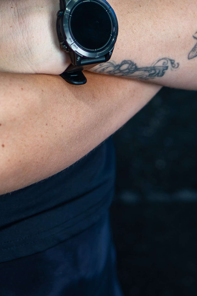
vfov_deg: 10.0
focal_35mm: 201
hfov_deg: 6.8
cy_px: -102
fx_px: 1650
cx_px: -12
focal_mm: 35
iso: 200
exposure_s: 1/125
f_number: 1.4
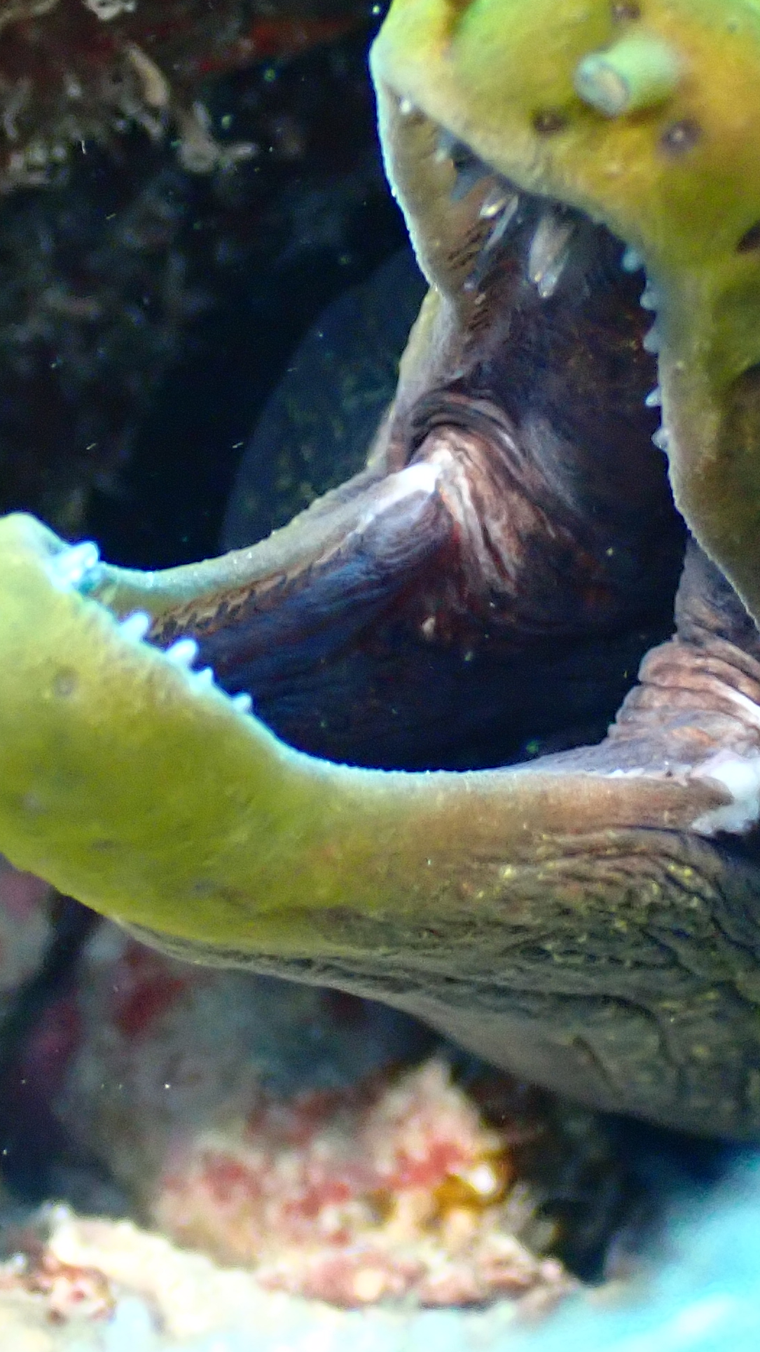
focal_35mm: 122
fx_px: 4371
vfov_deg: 17.6
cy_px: 571
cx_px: 457
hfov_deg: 9.9
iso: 800
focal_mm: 9.65
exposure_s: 1/50
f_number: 10
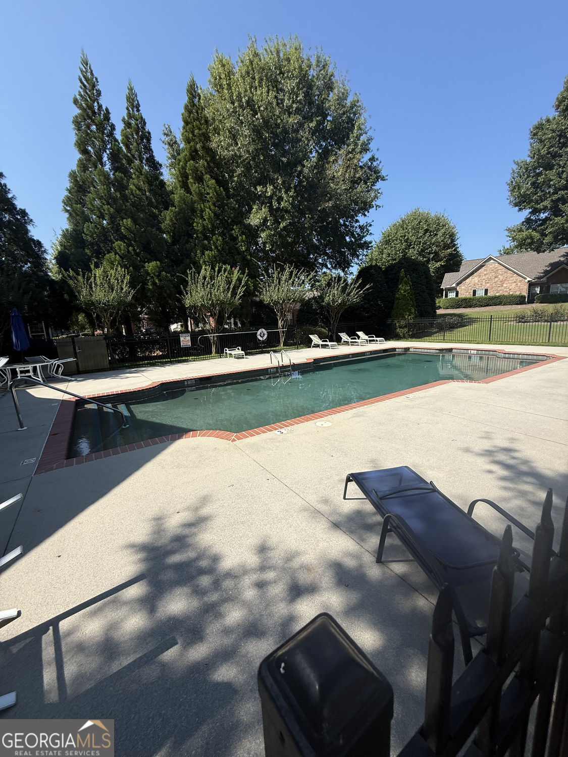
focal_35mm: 14
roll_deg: +1.7
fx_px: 306
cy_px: 378
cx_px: 284
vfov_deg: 102.1
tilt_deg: -9.1
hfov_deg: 85.7
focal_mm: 2.22
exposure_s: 1/1961
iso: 50
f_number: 2.2
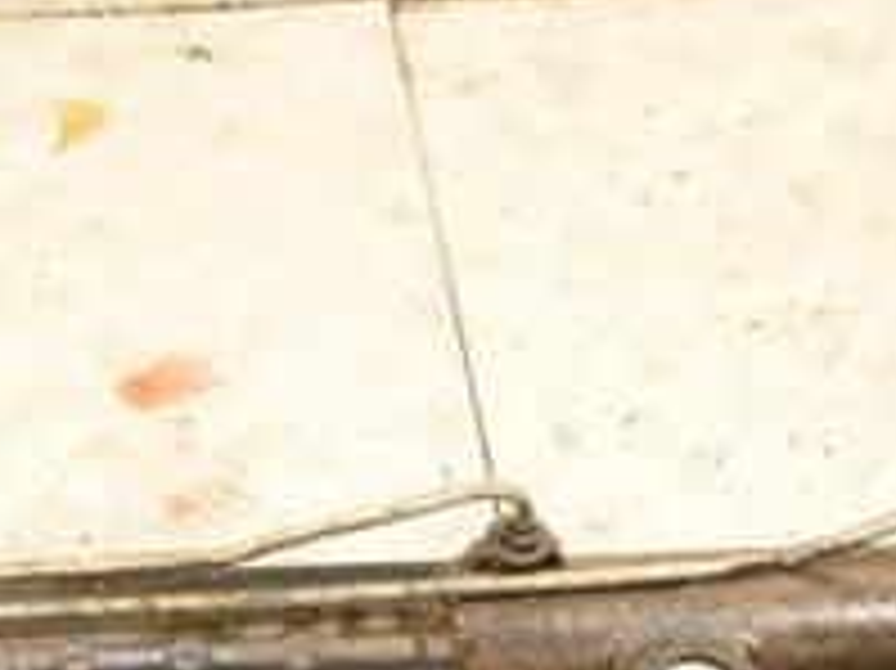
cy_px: 495
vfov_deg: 16.1
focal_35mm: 91
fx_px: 2366
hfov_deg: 21.1
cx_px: 122
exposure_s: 1/125
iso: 800
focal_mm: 21
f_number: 5
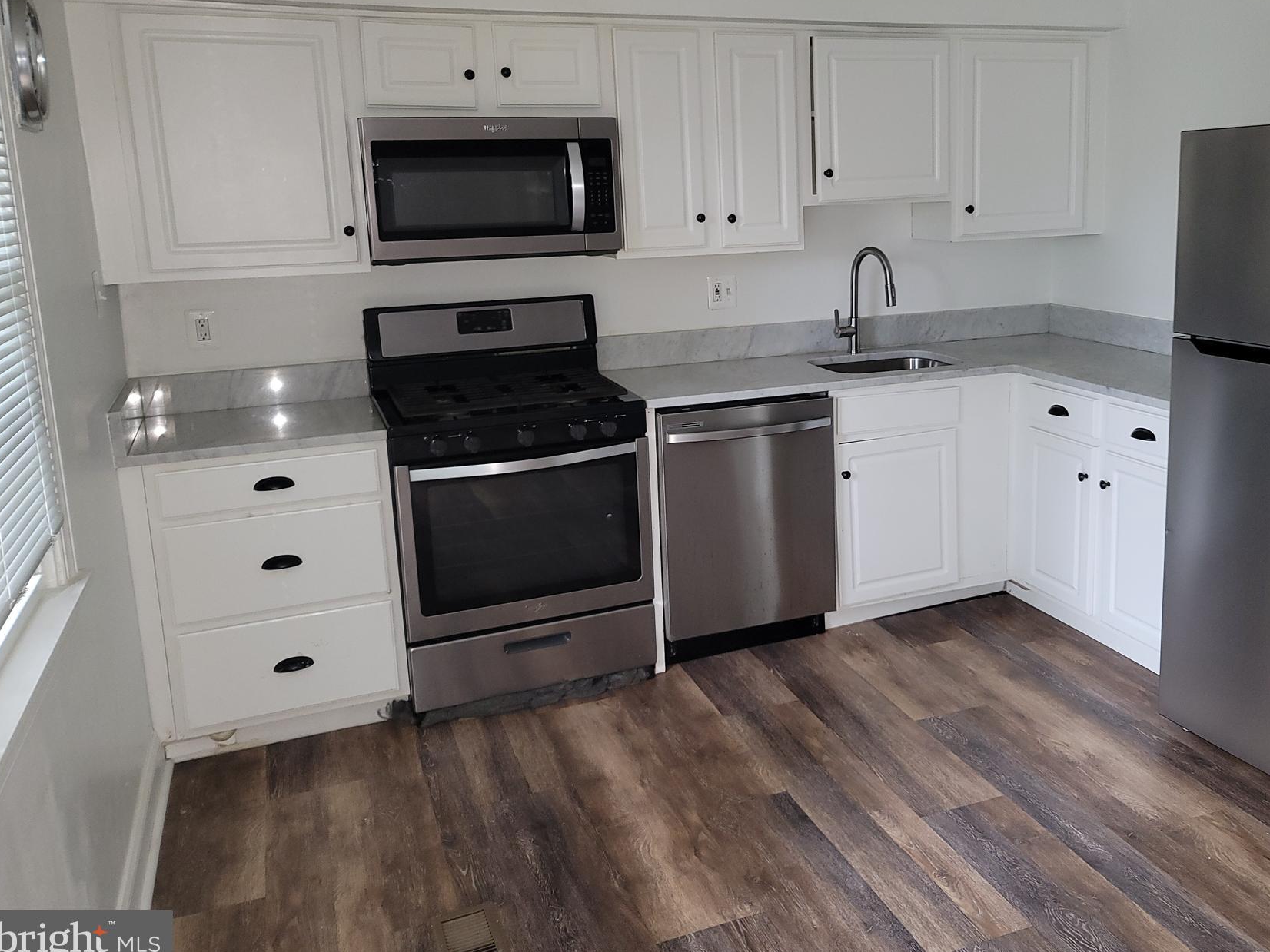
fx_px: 1137
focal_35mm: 31
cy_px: 383
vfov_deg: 45.2
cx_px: 768
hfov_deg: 57.8
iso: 125
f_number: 1.8
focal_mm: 7
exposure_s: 1/13
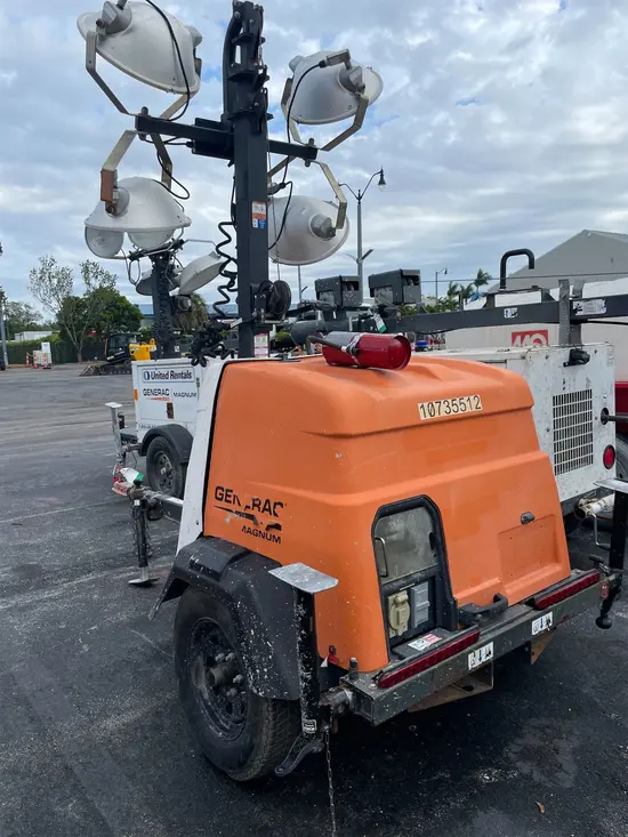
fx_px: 629
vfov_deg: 67.3
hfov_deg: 53.1
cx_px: 314
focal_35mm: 26
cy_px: 418
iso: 50
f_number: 1.6
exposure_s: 1/3731
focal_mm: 4.2
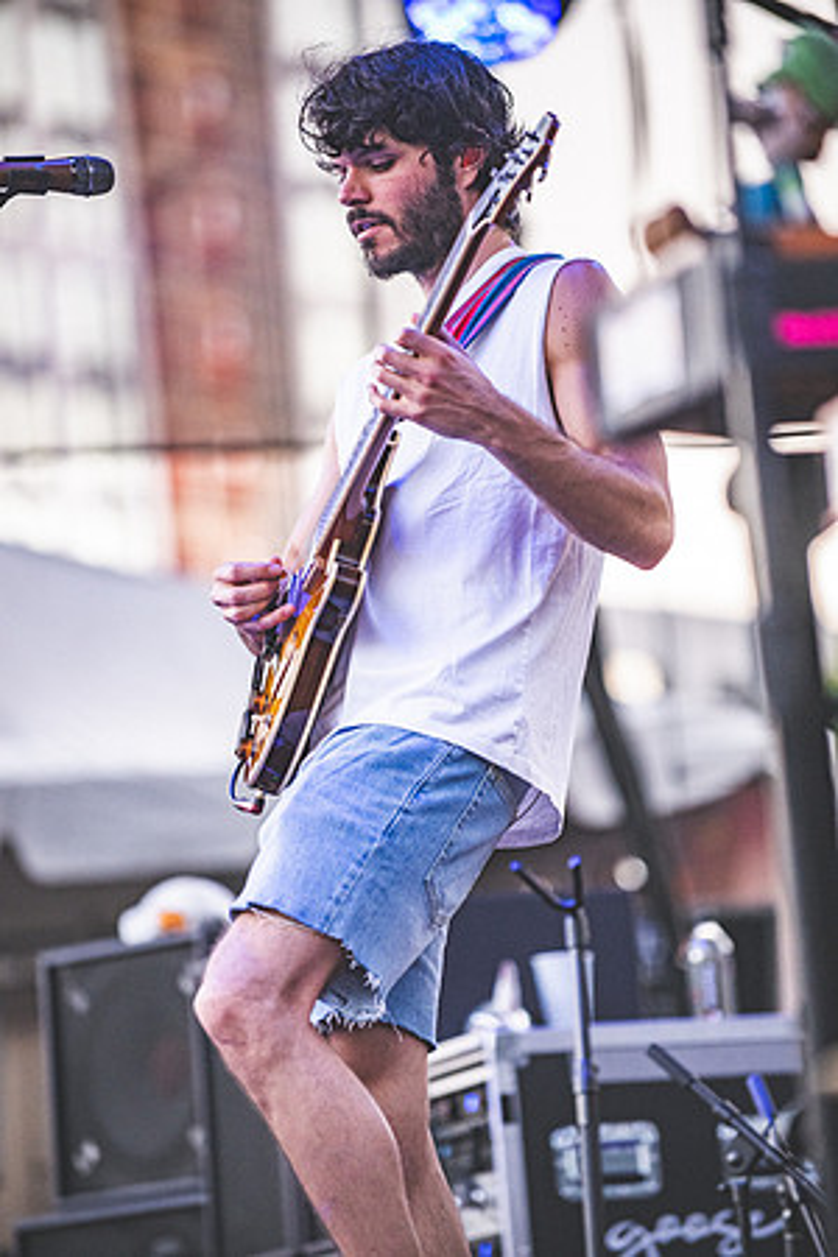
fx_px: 6983
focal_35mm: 200
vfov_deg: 10.3
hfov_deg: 6.9
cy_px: 628
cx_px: 419
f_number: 2.8
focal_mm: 200
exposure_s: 1/800
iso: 3200
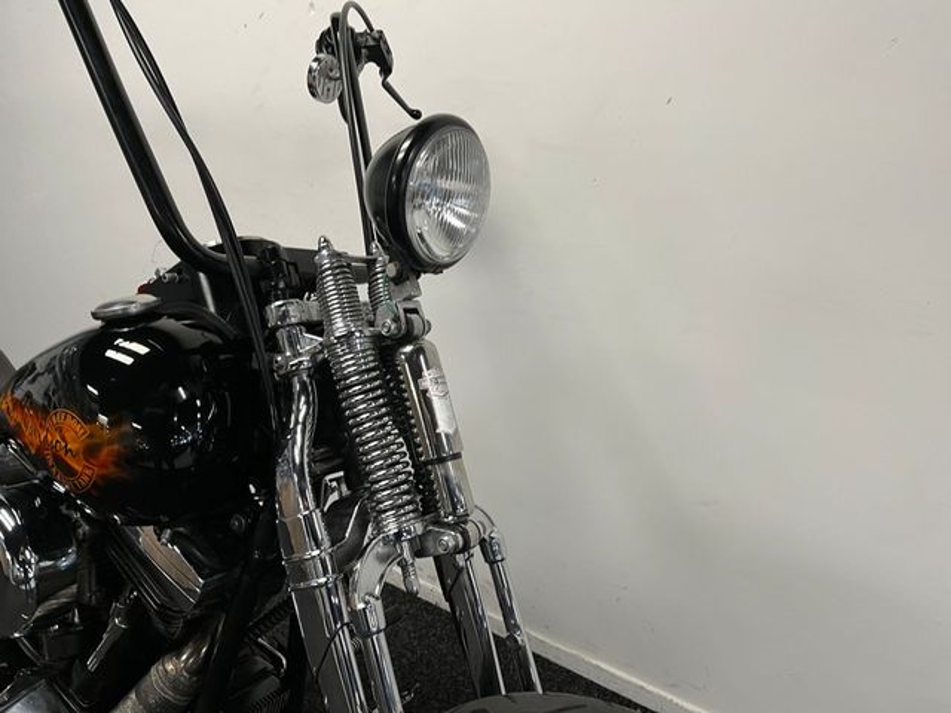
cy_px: 356
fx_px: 714
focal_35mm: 26
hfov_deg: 67.3
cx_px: 476
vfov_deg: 53.1
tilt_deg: -18.9
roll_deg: -2.4
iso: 64
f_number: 1.6
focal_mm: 5.1
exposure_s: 1/50
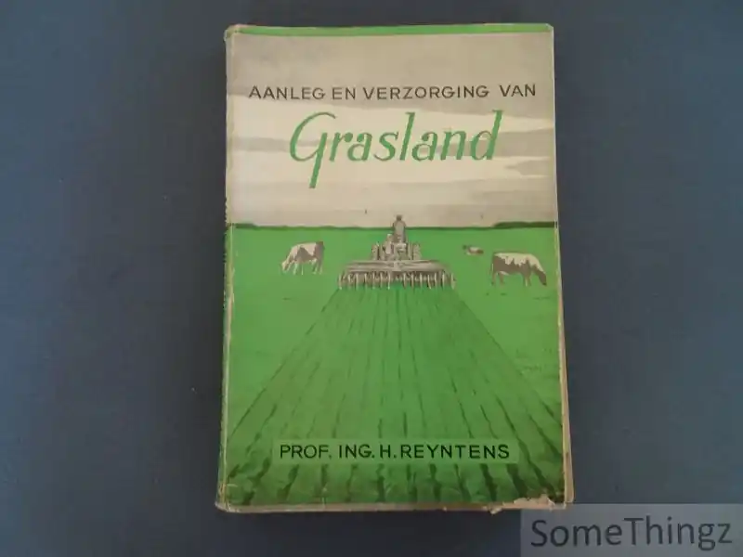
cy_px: 278
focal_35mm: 24
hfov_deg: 71.6
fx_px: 515
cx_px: 372
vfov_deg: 56.8
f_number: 3.5
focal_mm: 4.1
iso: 250
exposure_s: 1/30
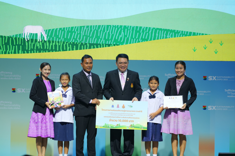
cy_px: 78
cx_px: 118
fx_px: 1097
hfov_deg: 12.2
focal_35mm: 168
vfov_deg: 8.2
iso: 1600
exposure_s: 1/400
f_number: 4
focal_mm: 168
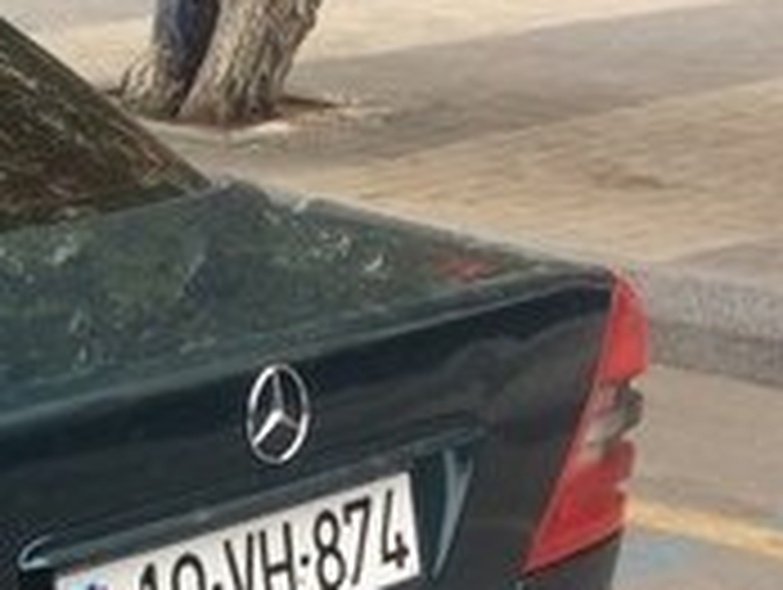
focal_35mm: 110
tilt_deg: -20.3
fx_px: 2492
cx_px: -531
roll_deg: +0.6
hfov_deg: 15.8
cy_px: 727
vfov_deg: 13.1
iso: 40
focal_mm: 4.15
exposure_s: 1/100
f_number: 2.2
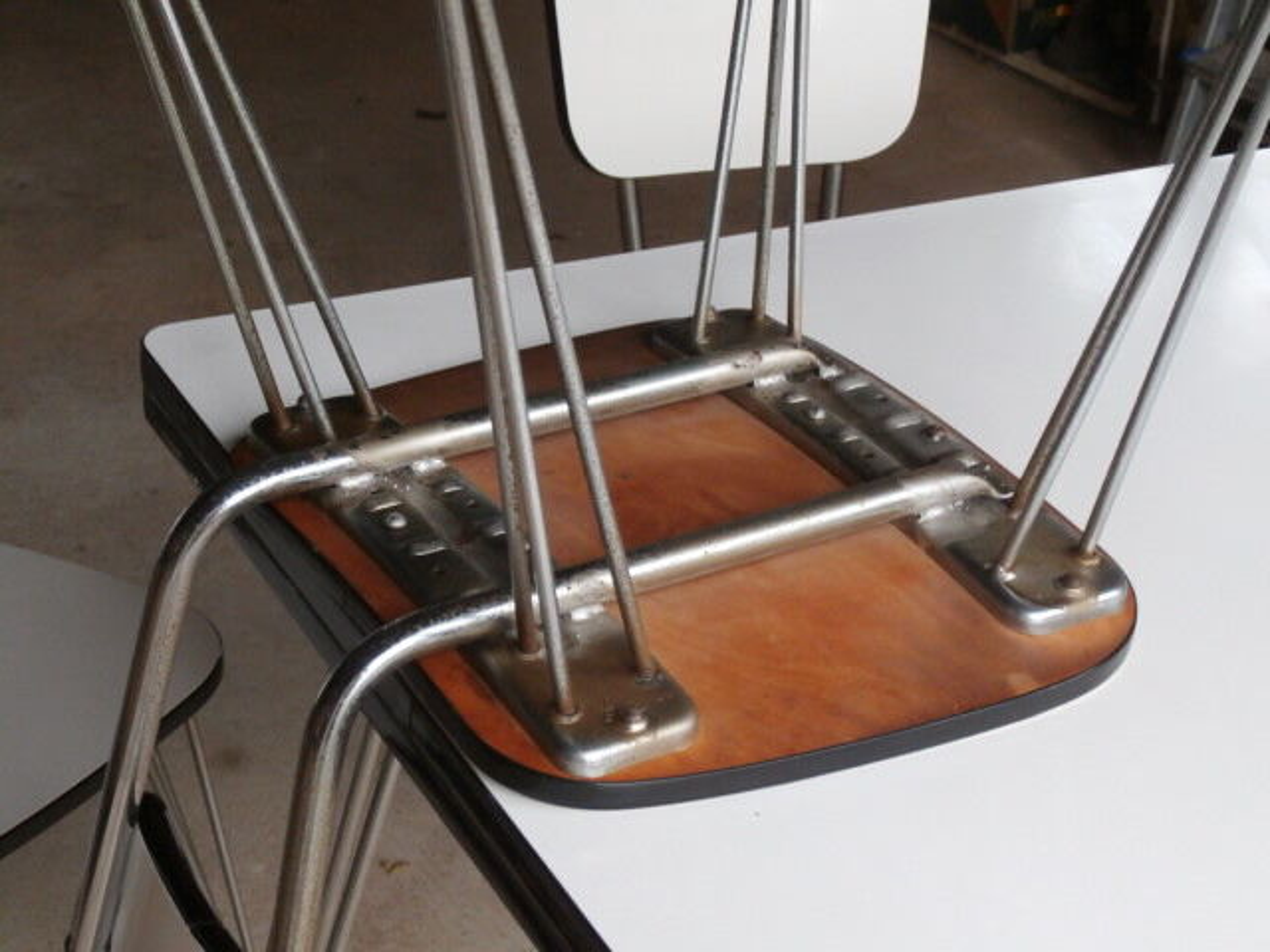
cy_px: 476
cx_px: 635
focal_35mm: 67
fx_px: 2458
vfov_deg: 21.9
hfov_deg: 29.0
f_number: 4.3
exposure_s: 1/13
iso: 400
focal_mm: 11.86
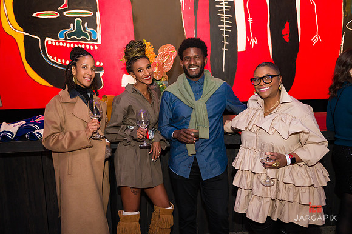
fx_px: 313
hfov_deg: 58.7
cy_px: 117
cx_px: 176
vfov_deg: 41.1
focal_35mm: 32
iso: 1600
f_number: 3.2
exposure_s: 1/200
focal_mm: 32
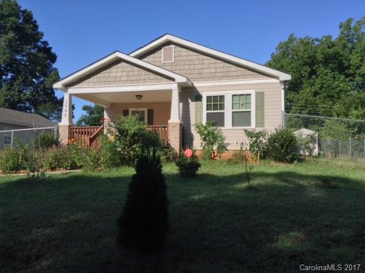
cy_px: 136
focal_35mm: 33
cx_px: 182
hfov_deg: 55.4
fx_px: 347
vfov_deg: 42.8
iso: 25
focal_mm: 3.3
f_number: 2.4
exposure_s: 1/1287
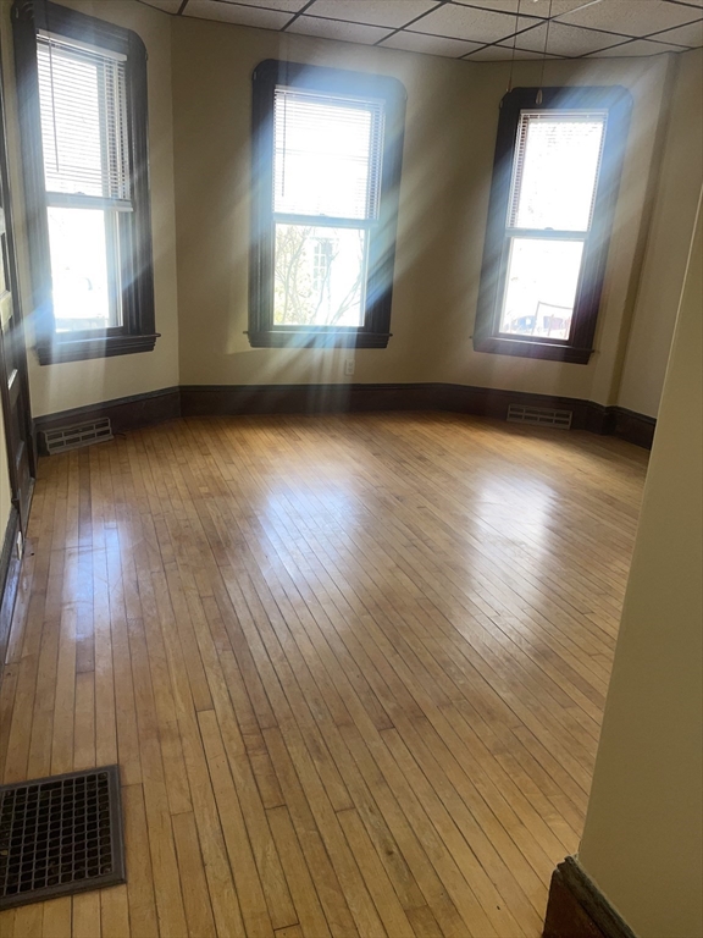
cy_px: 469
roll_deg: -3.3
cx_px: 352
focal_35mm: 26
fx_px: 704
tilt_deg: -17.3
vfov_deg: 67.3
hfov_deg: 53.1
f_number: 1.6
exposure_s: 1/135
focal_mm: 4.2
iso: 32
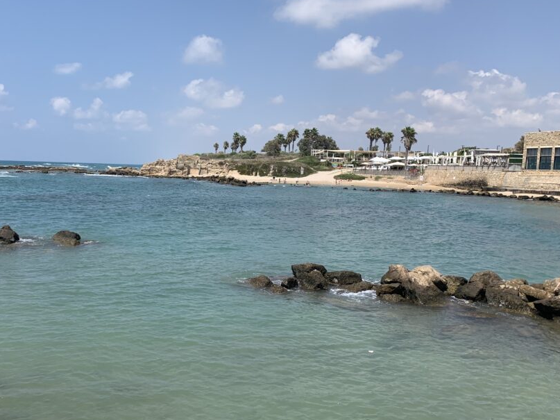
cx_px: 210
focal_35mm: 33
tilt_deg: -6.5
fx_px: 534
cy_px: 217
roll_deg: -0.4
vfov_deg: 42.9
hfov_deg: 54.7
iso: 25
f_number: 1.8
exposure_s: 1/2994
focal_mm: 4.25
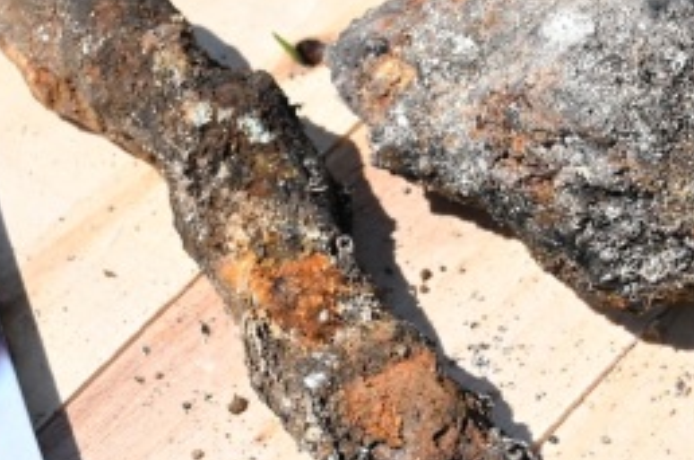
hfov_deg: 12.6
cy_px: 366
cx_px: 285
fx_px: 3136
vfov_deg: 8.4
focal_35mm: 163
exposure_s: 1/1250
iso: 125
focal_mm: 35
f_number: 4
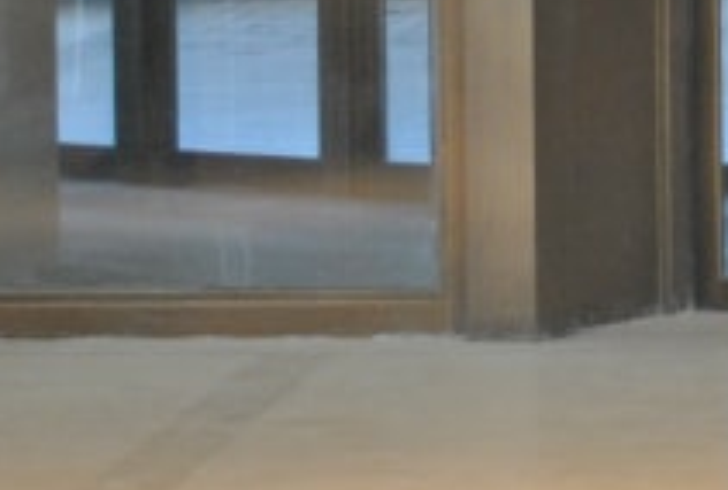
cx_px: 980
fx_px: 3224
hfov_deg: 12.4
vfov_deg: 8.5
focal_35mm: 159
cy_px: -179
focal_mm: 28
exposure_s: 1/60
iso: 800
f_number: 4.5
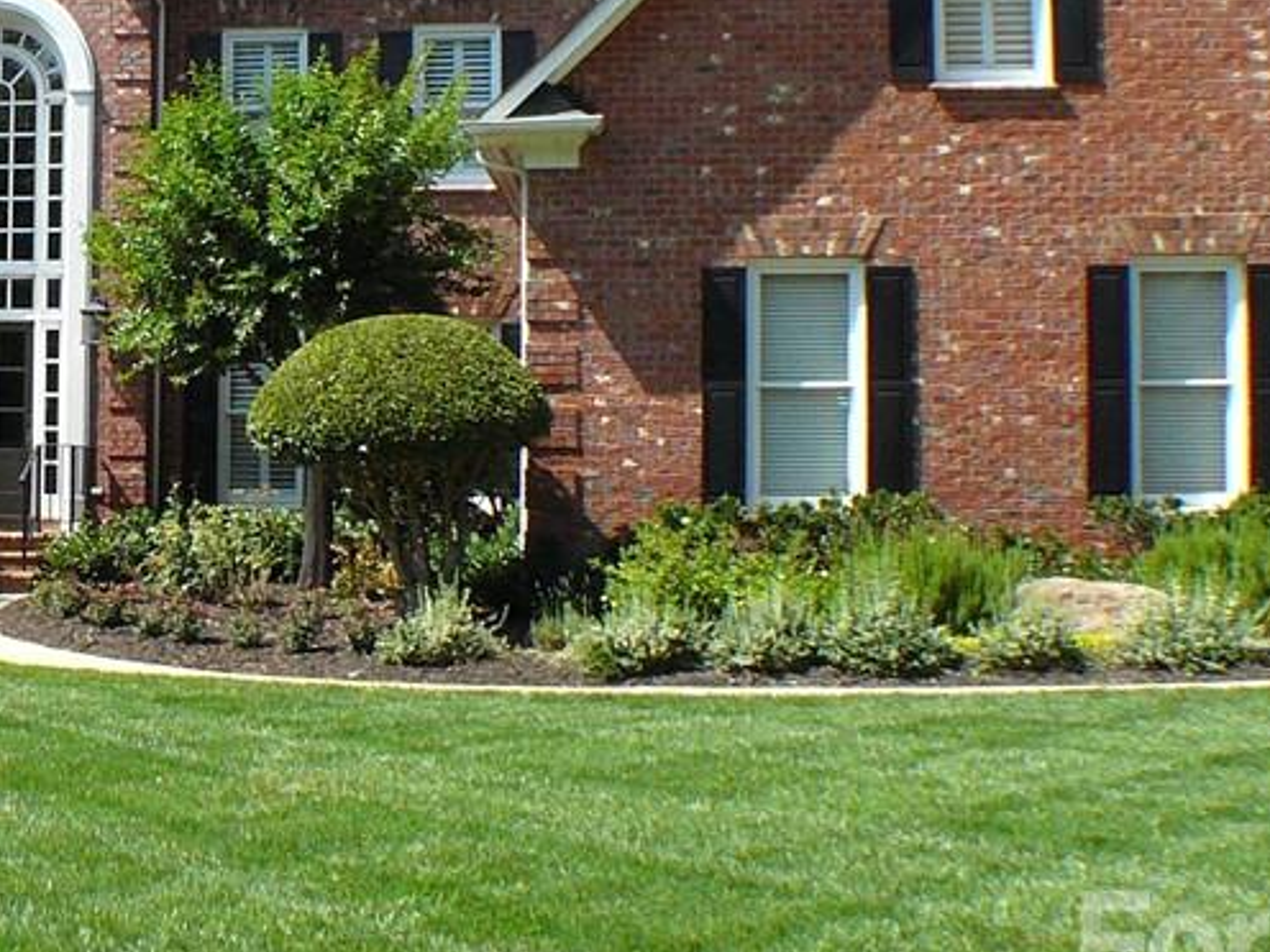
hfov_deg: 20.0
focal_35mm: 97
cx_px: 284
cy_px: 279
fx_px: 3559
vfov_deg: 15.2
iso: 200
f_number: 5.6
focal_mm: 7
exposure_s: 1/400
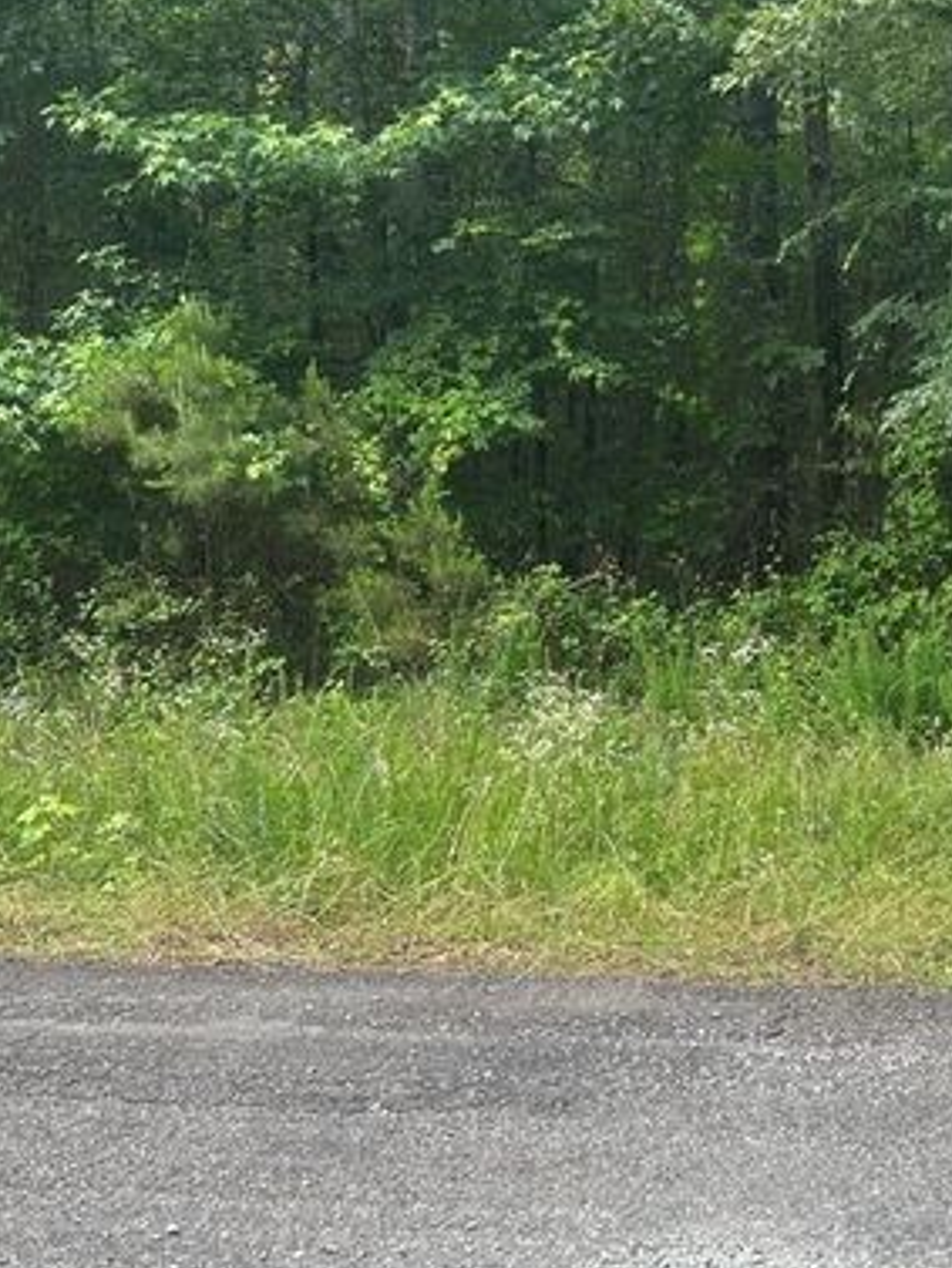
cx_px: 784
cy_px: 335
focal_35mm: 46
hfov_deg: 30.6
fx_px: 1686
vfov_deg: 40.2
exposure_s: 1/476
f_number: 1.5
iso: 50
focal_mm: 5.7
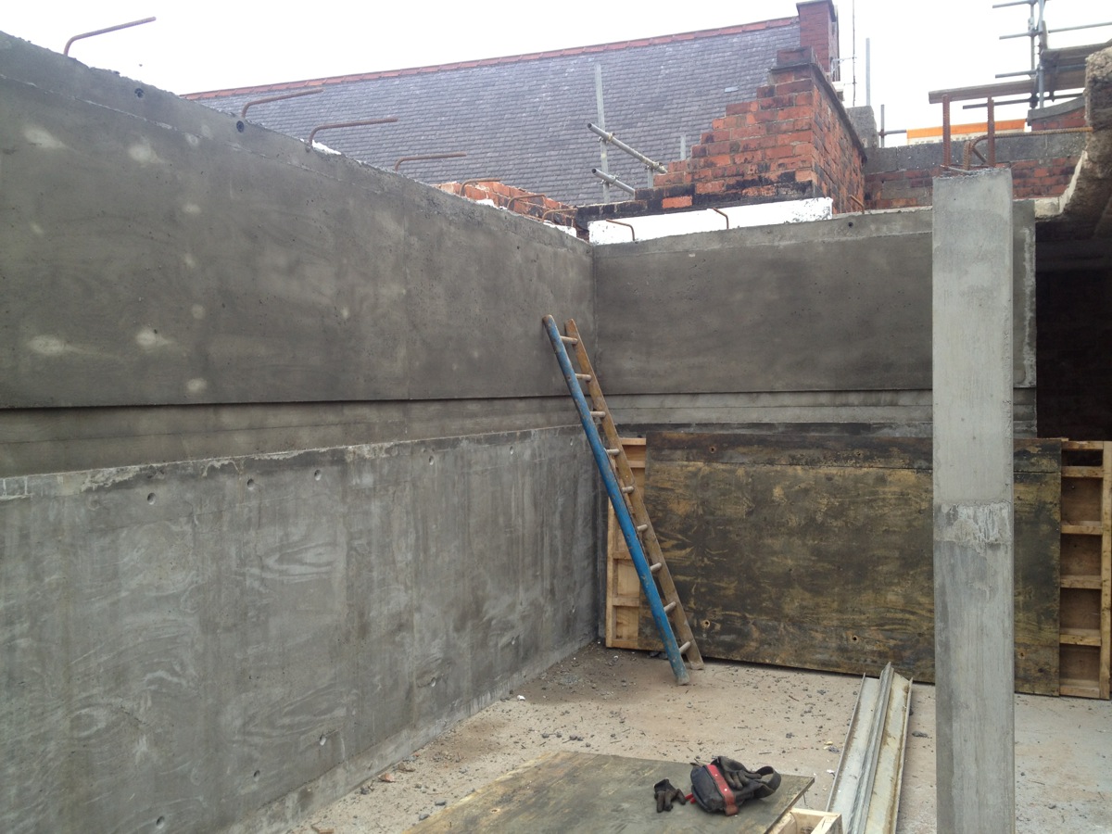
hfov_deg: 52.6
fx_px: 1124
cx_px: 556
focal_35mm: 35
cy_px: 417
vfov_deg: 40.7
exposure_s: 1/131
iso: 64
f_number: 2.4
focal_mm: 4.28
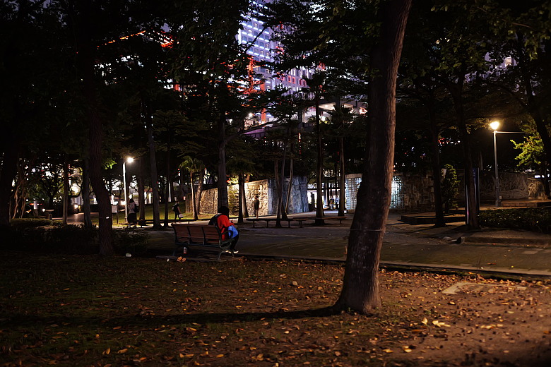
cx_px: 276
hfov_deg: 54.4
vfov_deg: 37.9
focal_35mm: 35
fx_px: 536
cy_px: 184
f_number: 2.2
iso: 6400
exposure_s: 1/50
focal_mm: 35
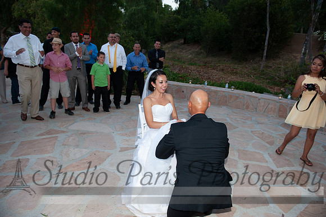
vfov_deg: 53.1
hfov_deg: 73.8
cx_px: 163
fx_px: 217
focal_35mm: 24
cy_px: 108
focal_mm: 24
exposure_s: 1/125
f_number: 4
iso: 800
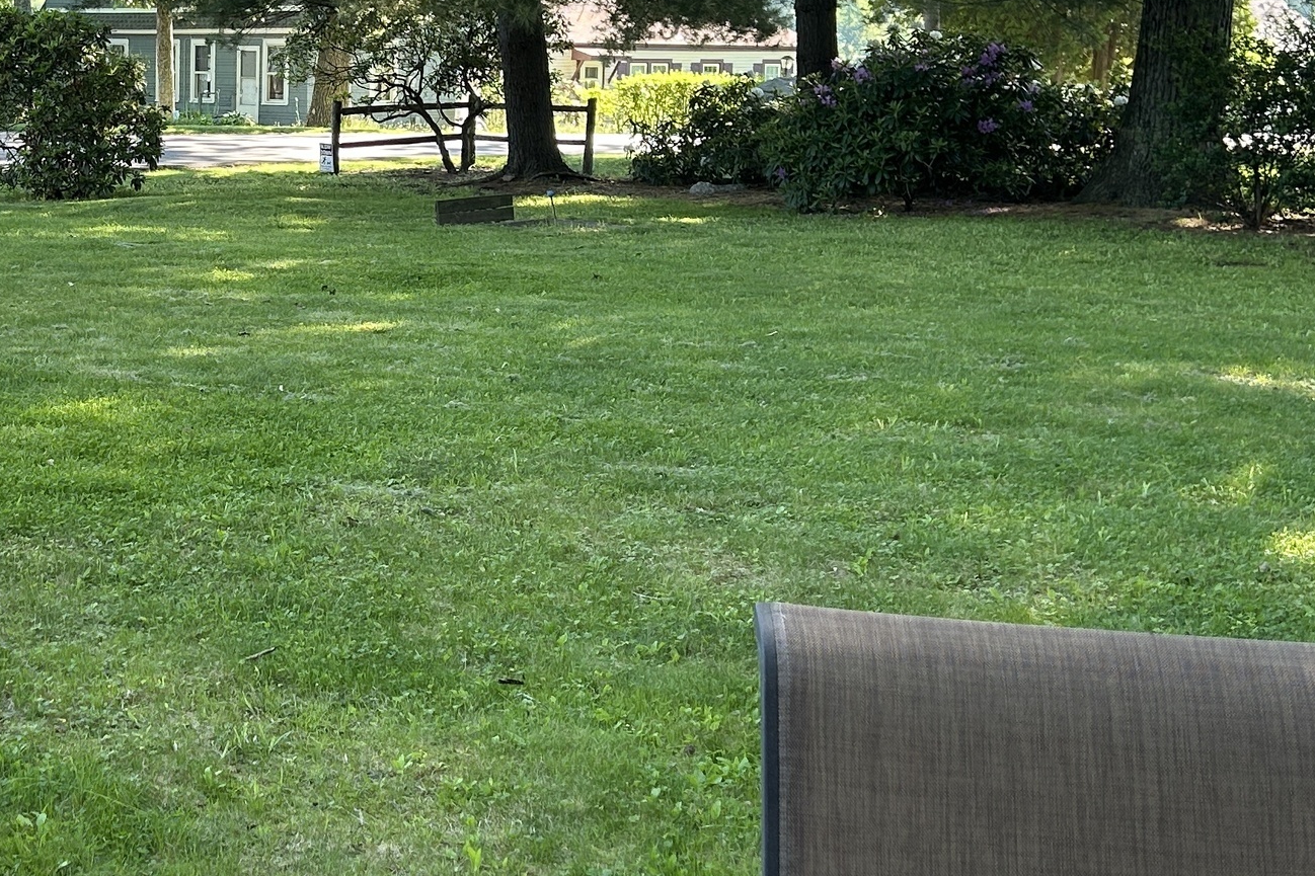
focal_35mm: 64
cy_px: 228
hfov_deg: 30.3
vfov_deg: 21.1
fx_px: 2337
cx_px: 177
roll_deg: -0.3
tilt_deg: -5.1
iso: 40
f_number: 1.5
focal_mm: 5.7
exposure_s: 1/181
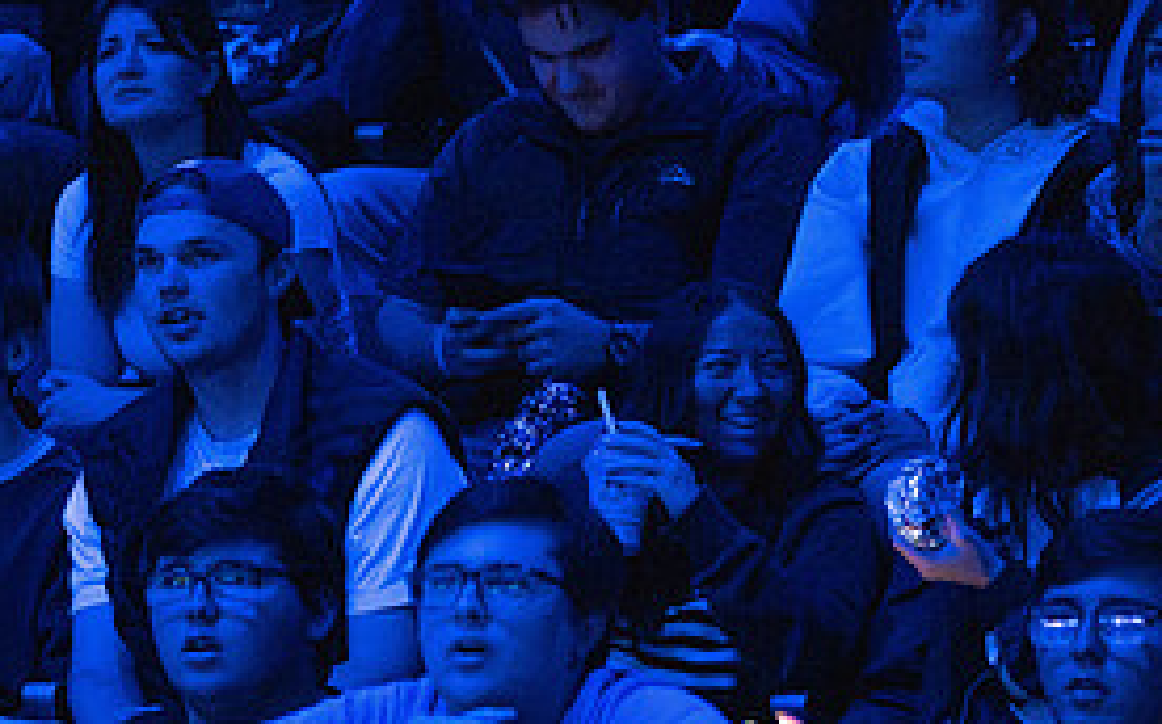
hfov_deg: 8.1
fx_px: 8227
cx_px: 313
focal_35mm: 260
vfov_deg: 5.0
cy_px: 498
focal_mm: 105
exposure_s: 1/400
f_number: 2.8
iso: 25600
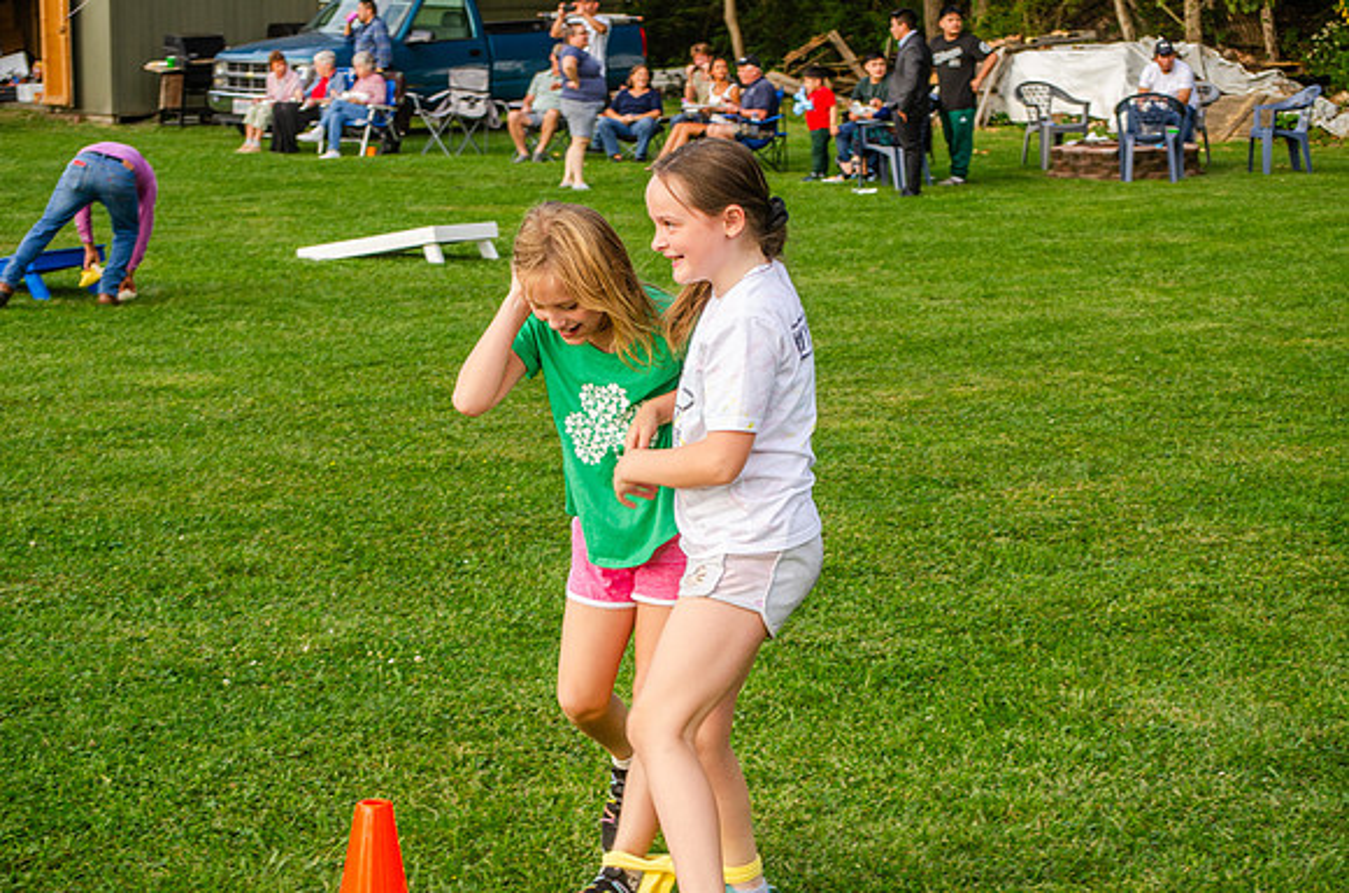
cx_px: 674
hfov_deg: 24.7
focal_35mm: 82
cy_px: 446
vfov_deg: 16.5
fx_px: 3085
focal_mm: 55
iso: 200
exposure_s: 1/200
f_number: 7.1
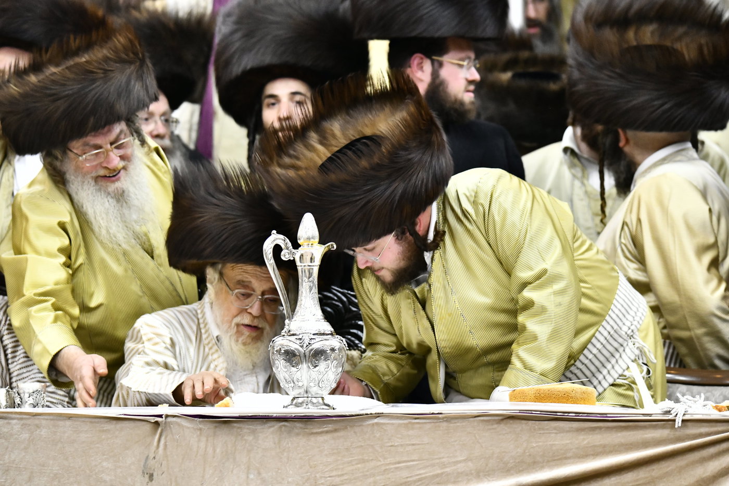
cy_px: 243
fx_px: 5669
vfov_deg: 4.9
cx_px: 364
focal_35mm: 280
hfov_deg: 7.4
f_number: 5.6
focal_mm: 280
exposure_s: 1/200
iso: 3200
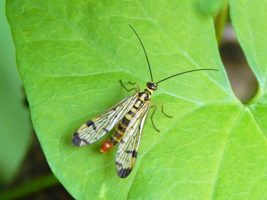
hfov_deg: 10.9
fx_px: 1404
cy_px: 100
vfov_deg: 8.2
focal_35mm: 182
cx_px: 134
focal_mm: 32.8
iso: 400
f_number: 5.3
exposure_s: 1/125
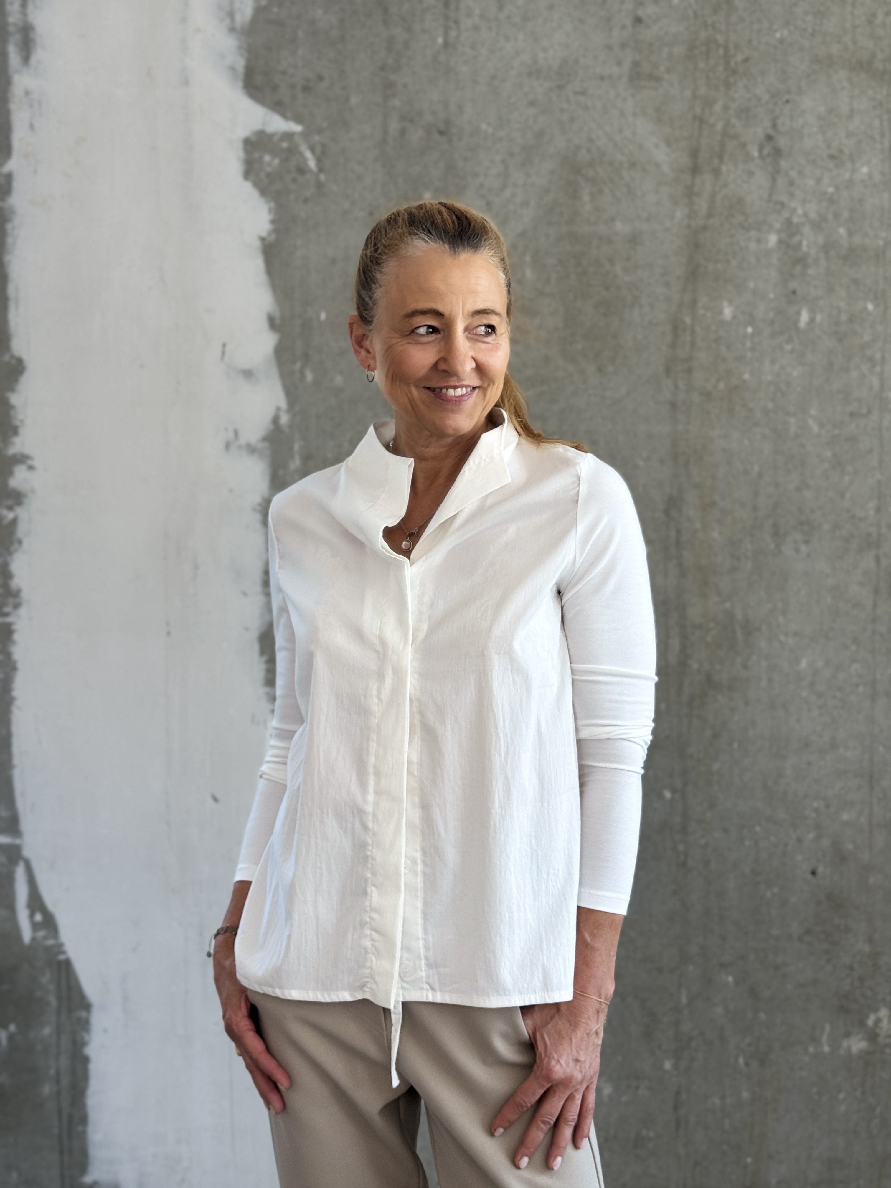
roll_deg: +0.8
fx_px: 1647
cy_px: 594
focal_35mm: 48
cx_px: 446
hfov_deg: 30.3
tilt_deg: -2.9
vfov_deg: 39.7
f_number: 1.78
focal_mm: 6.76
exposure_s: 1/100
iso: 64
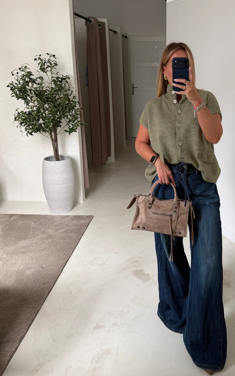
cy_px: 154
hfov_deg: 38.6
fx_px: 328
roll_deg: -0.3
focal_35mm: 32
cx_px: 170
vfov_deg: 59.3
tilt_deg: -14.7
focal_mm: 6.76
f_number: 1.78
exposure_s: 1/69
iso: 200
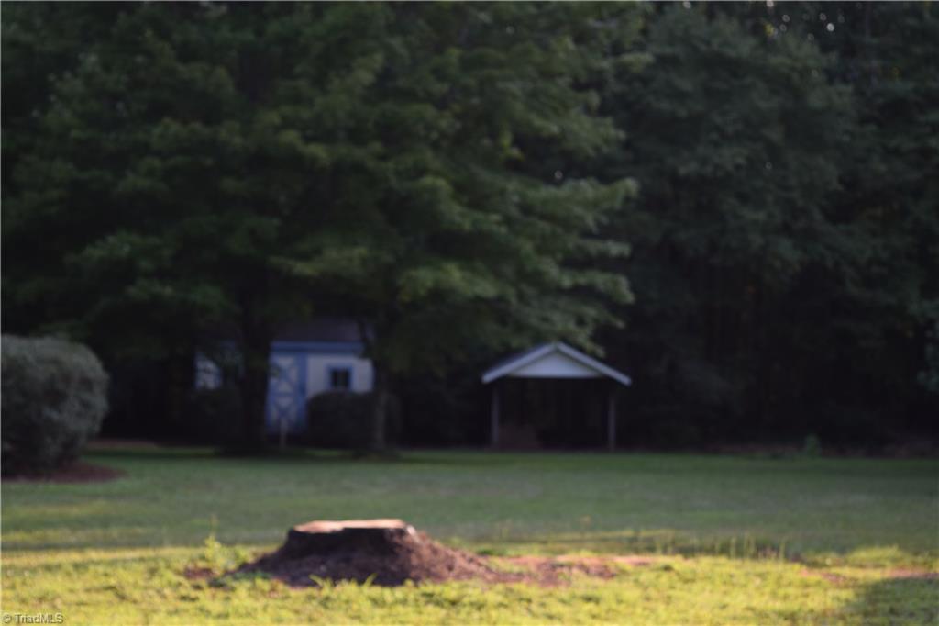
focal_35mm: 82
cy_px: 313
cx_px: 470
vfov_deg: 16.5
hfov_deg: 24.6
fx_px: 2151
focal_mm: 55
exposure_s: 1/125
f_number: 5.6
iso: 180
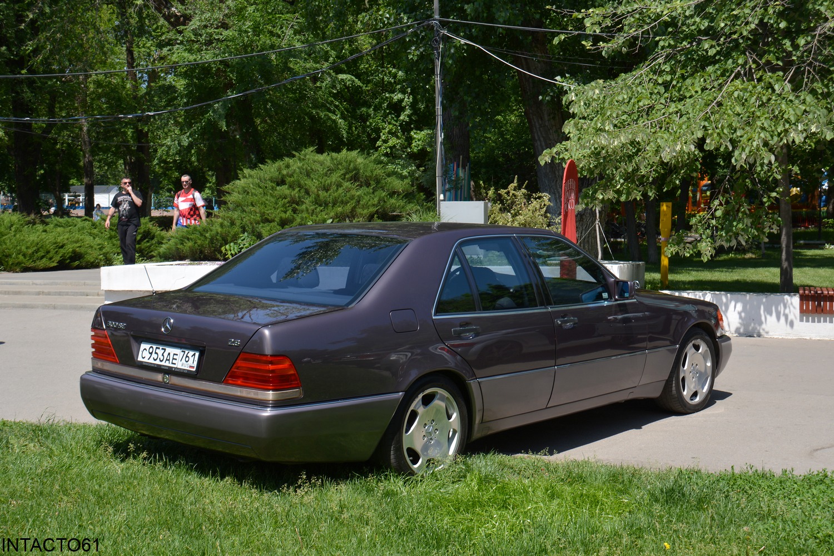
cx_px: 417
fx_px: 1112
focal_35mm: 48
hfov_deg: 41.1
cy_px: 278
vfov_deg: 28.1
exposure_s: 1/250
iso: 110
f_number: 8
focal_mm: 32
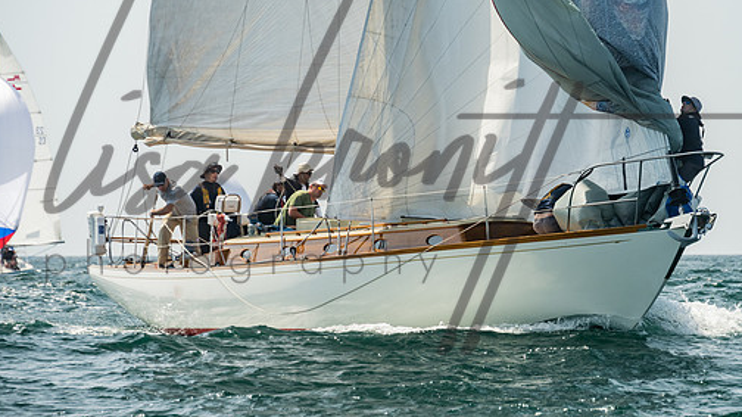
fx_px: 4818
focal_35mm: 245
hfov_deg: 8.8
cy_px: 176
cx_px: 464
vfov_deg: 5.0
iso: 320
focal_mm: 165
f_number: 6.3
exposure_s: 1/500
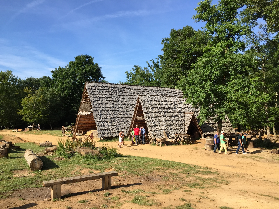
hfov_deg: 61.7
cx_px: 140
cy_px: 104
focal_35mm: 29
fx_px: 234
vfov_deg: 48.2
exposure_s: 1/1014
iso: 32
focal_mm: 4.15
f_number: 2.2
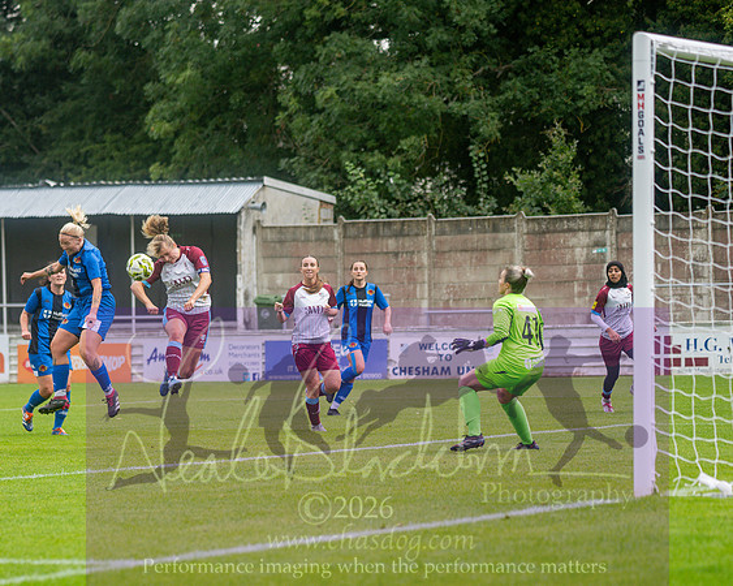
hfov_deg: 11.4
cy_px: 355
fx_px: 3651
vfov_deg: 9.2
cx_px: 222
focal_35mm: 168
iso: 360
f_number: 4
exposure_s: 1/1000
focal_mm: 120
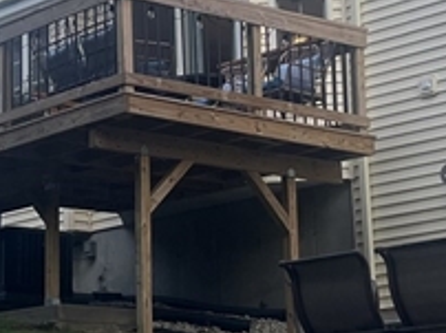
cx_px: 102
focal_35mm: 132
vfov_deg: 11.2
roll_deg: +0.9
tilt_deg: +15.1
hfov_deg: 14.9
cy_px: 64
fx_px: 1699
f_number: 1.6
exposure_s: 1/705
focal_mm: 5.1
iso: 50
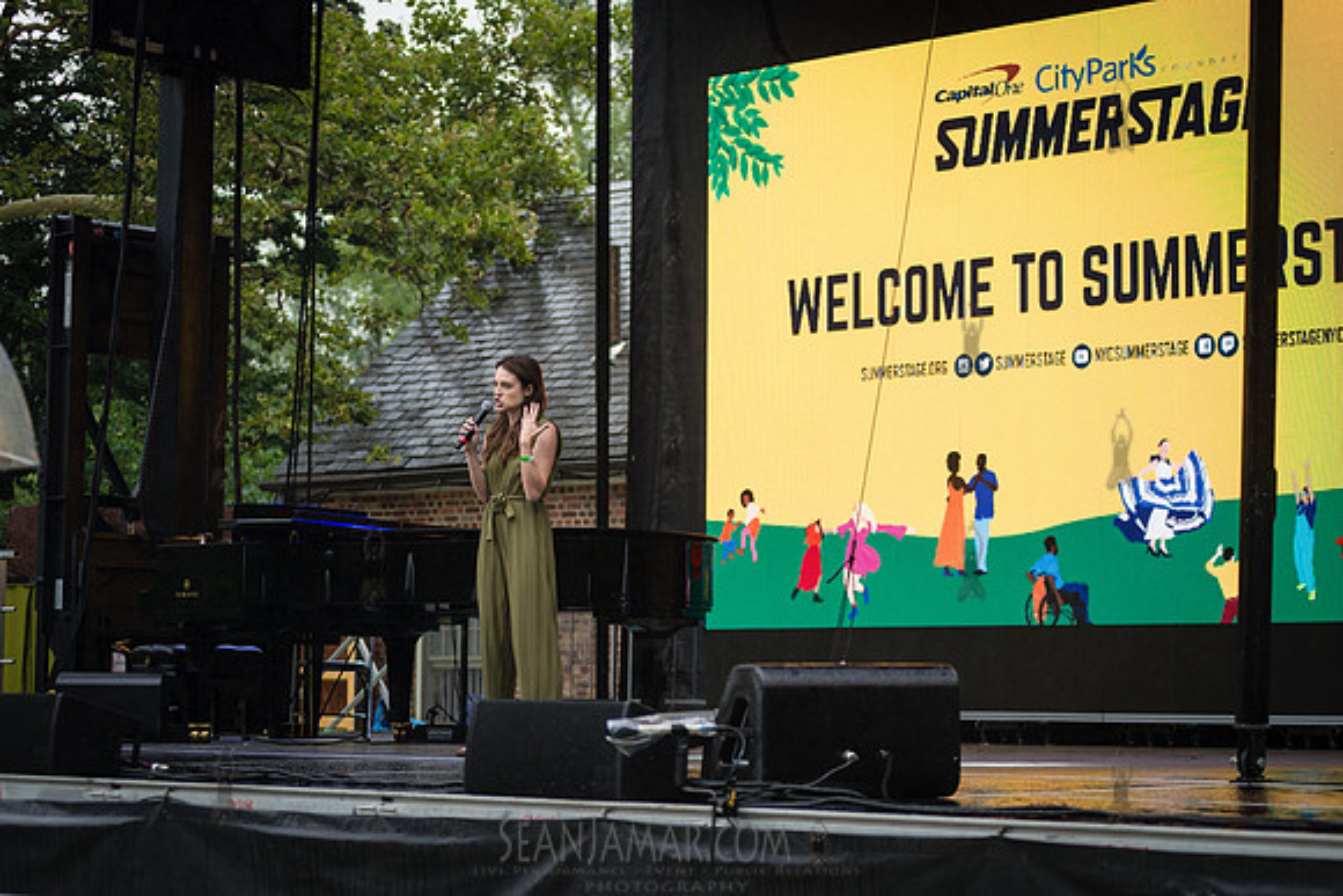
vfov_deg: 17.1
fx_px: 2985
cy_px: 448
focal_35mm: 80
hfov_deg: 25.4
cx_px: 672
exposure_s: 1/500
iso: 320
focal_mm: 80
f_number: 4
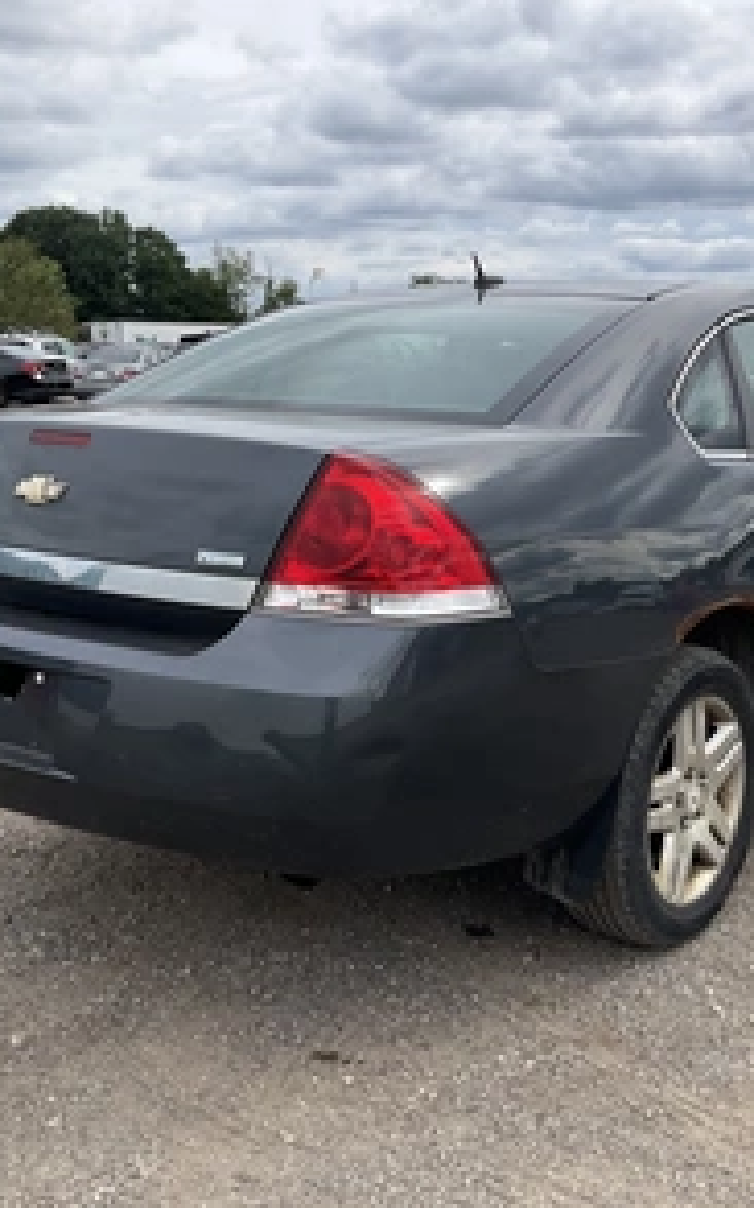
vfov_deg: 47.2
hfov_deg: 30.4
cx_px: 470
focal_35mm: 42
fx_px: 1382
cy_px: 610
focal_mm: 3
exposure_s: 1/1076
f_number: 1.8
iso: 25
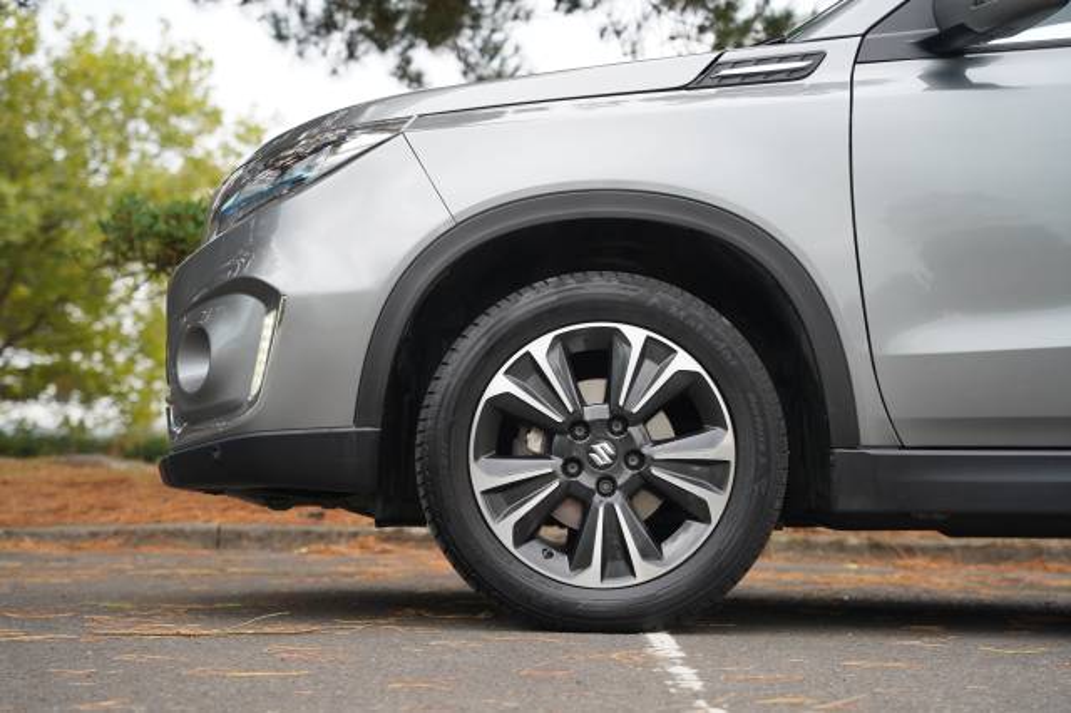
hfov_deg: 28.9
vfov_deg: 19.4
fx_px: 2081
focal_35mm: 70
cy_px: 356
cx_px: 536
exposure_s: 1/80
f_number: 4
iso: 250
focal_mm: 70
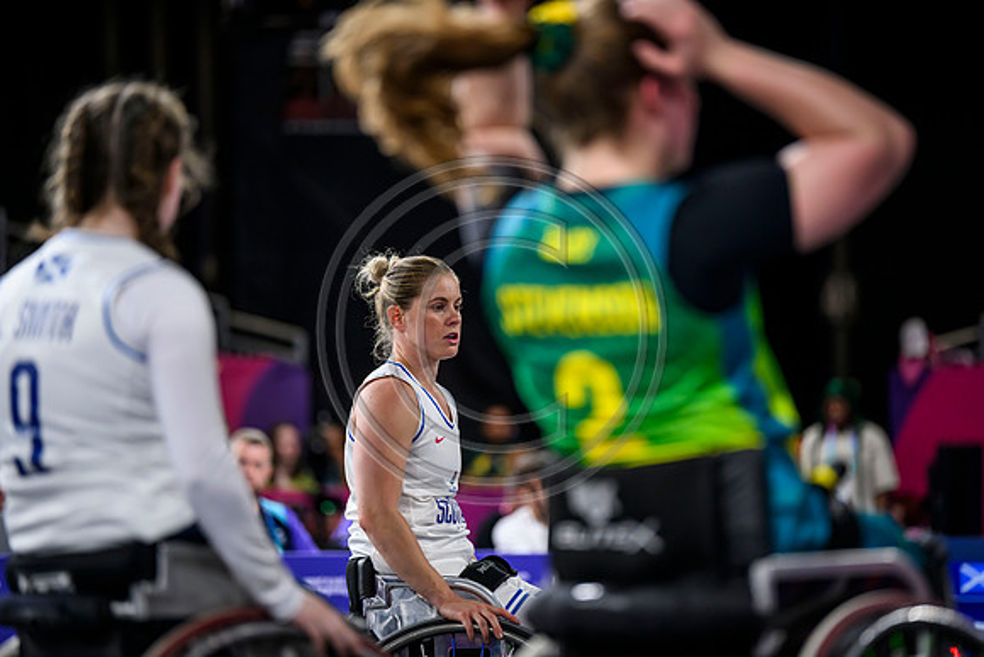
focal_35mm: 200
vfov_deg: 6.9
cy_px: 328
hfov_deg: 10.3
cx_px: 492
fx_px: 5468
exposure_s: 1/1600
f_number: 3.2
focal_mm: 200
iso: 2500
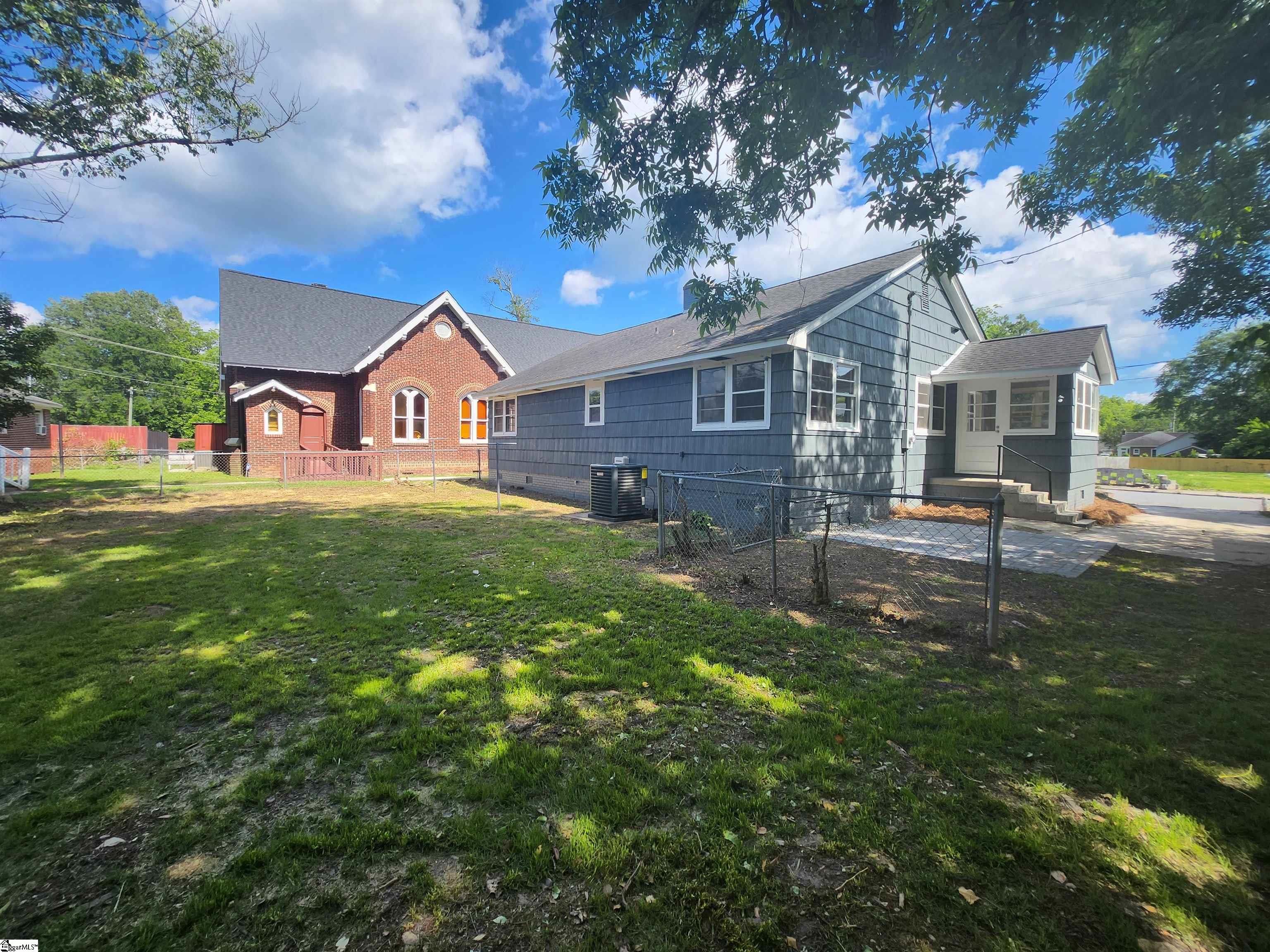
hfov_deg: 106.2
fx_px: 477
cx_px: 635
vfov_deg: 89.9
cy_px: 476
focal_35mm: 13
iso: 32
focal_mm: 1.7
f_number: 2.2
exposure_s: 1/368
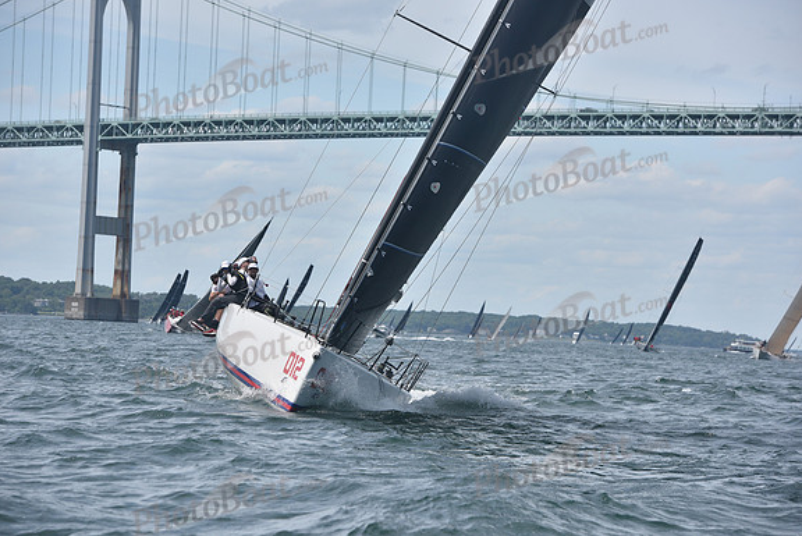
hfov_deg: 13.2
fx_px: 3478
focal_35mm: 156
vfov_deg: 8.8
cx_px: 401
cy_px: 268
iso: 320
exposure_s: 1/800
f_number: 7.1
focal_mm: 155
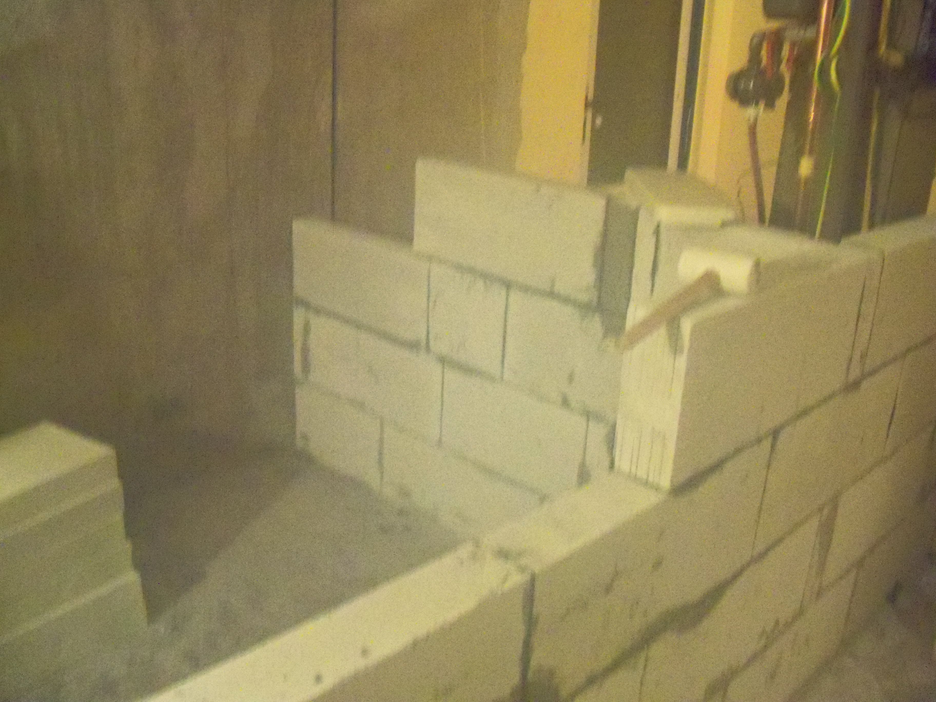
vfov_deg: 40.7
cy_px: 351
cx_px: 468
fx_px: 946
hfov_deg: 52.6
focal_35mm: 35
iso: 1600
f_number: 3.5
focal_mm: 6.2
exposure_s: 1/8
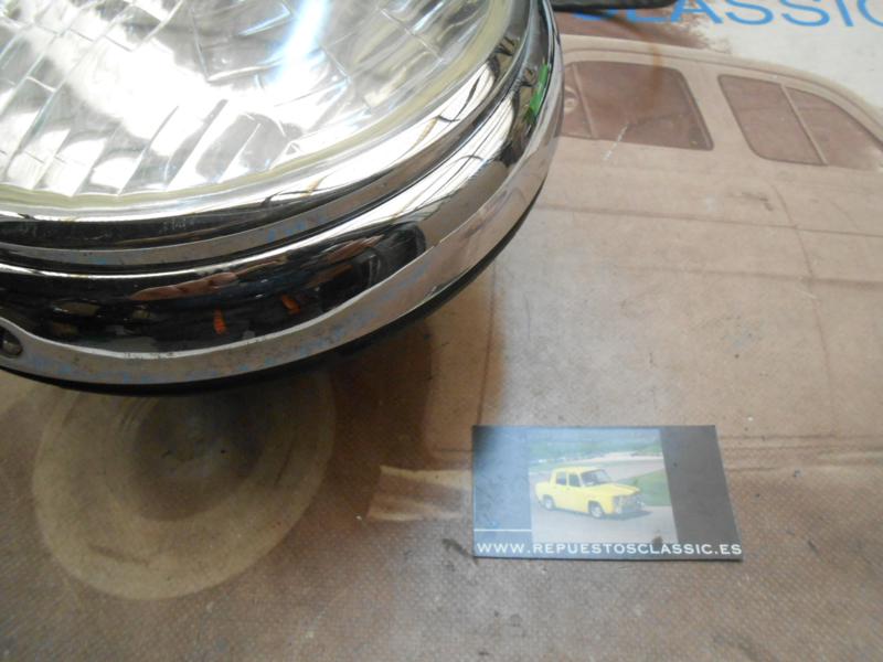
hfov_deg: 67.3
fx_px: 663
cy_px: 331
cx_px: 442
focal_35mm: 26
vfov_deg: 53.1
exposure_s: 1/30
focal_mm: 4.6
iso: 400
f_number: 3.5
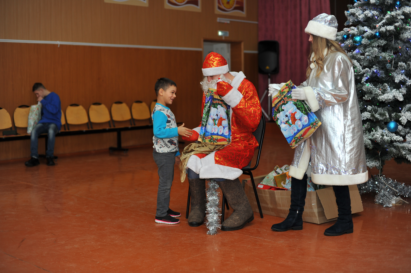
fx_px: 570
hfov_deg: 39.6
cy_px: 136
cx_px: 206
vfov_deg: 27.0
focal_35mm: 50
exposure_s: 1/320
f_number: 2.2
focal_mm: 50
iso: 400
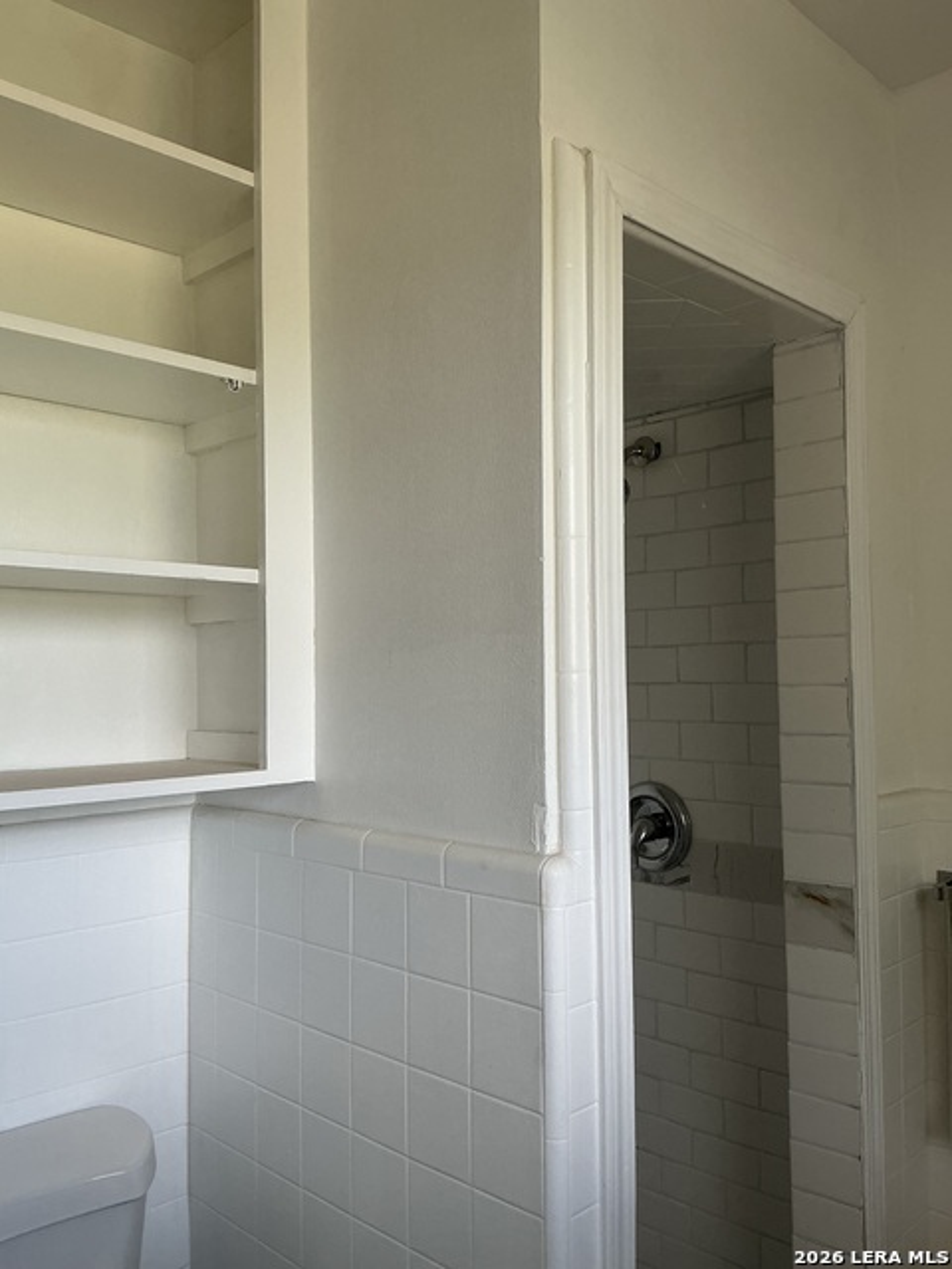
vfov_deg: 63.4
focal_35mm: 28
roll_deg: -0.5
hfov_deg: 49.7
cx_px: 476
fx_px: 1027
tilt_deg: +2.2
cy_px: 634
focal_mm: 3
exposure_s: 1/122
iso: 64
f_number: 1.8
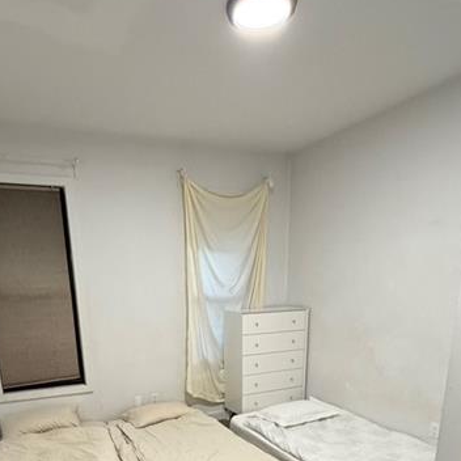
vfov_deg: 53.0
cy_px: 401
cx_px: 198
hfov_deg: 58.8
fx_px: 407
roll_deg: +2.6
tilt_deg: -15.8
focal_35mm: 27
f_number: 2.2
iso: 400
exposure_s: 1/60
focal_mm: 2.22
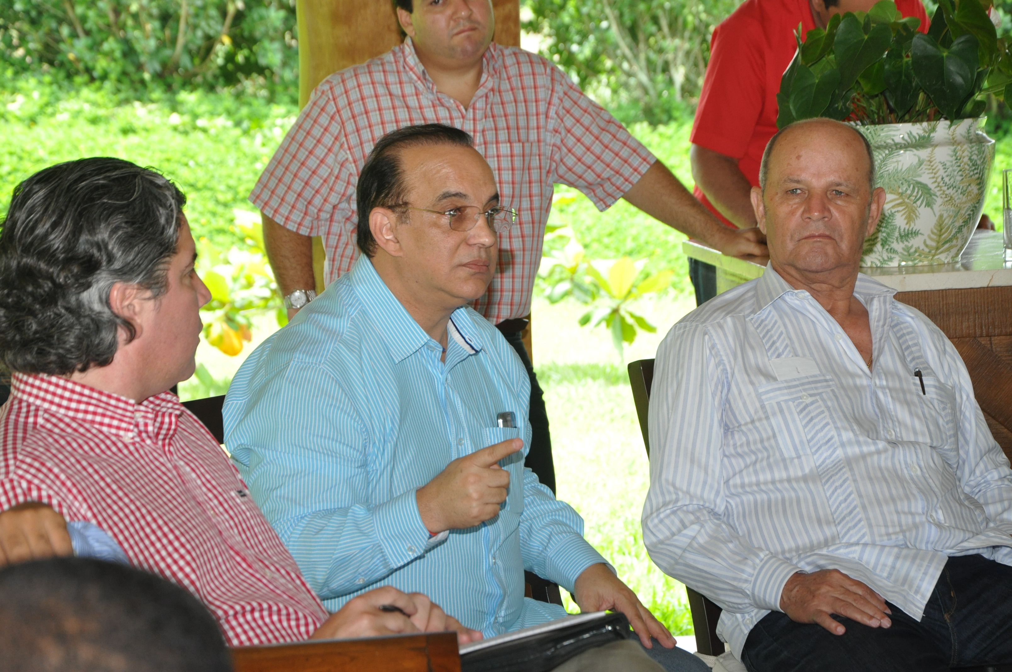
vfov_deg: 10.7
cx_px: 506
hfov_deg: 16.1
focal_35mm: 128
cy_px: 336
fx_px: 3580
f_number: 8
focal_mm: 85
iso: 800
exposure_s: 1/200
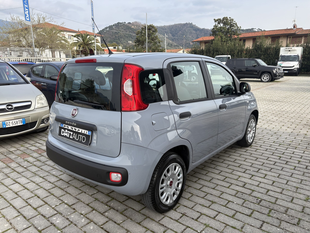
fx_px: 233
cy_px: 116
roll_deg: +0.8
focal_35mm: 26
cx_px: 155
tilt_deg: -12.3
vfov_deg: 53.1
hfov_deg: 67.3
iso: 50
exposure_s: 1/1048
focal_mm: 5.96
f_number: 1.6
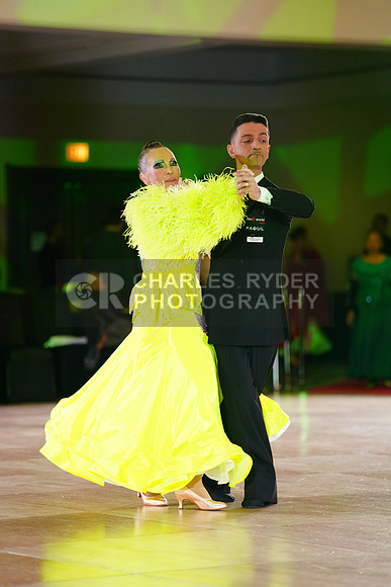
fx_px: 2442
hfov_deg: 9.2
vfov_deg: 13.7
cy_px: 294
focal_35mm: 150
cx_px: 196
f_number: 2.8
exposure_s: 1/320
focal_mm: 150
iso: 2500
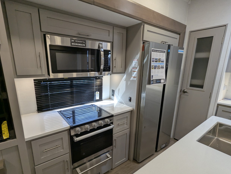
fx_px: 120
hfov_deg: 87.7
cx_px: 112
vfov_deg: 71.5
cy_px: 96
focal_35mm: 18
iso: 109
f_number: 2.2
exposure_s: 1/95.7
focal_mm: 2.35
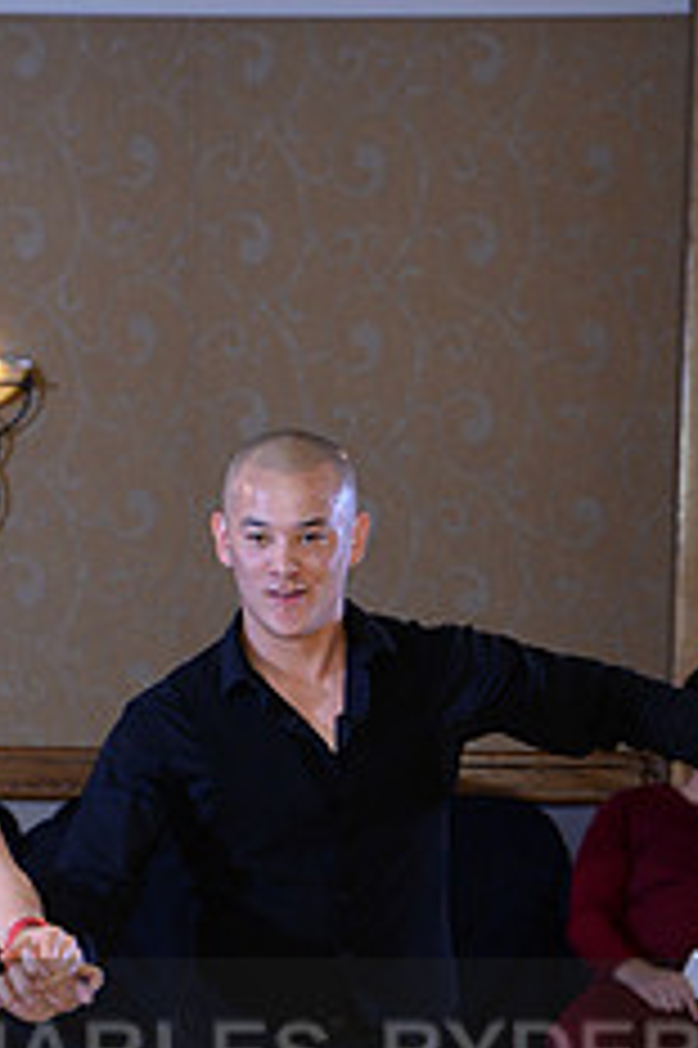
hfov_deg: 7.9
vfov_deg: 11.7
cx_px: 155
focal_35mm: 174
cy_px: 1111
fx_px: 5068
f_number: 5
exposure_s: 1/250
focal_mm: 70
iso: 1600
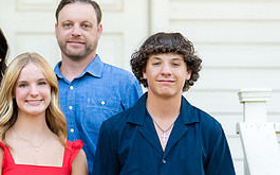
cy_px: 133
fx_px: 1113
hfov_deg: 14.3
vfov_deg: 8.9
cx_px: 85
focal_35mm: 146
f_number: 1.2
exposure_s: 1/800
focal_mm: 50
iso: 200
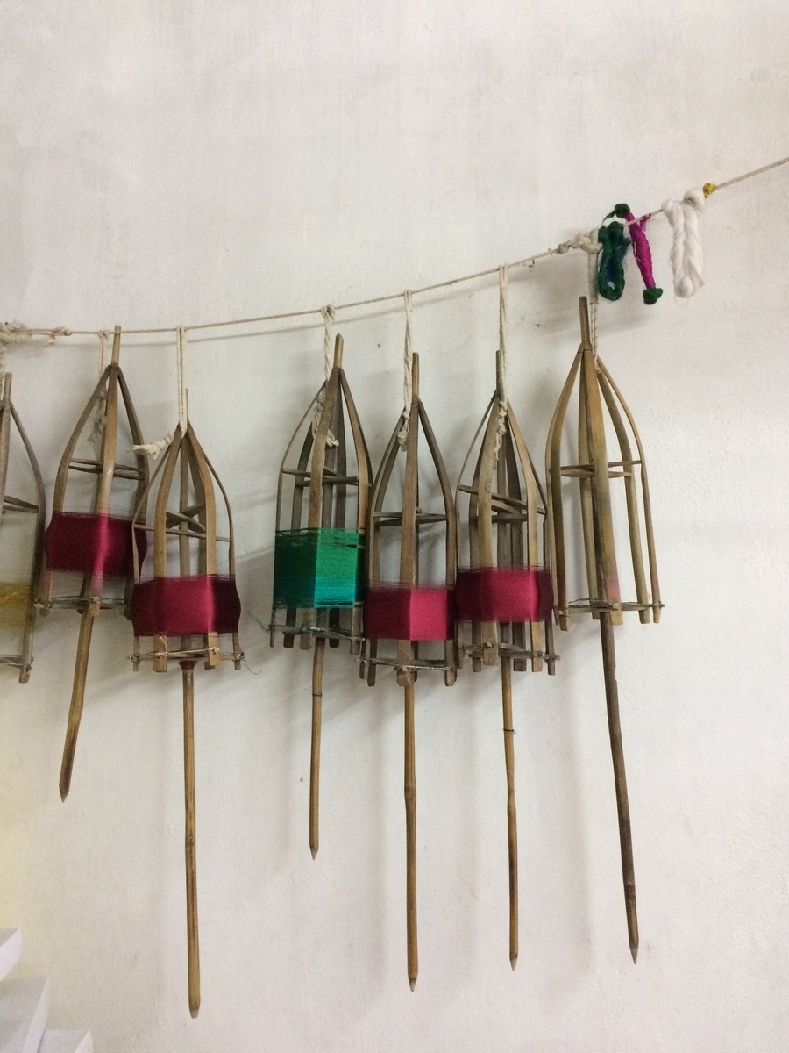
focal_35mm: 29
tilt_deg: -1.3
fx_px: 881
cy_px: 526
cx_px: 394
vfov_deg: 61.7
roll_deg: +1.1
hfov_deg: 48.2
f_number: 2.2
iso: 320
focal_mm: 4.15
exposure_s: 1/33
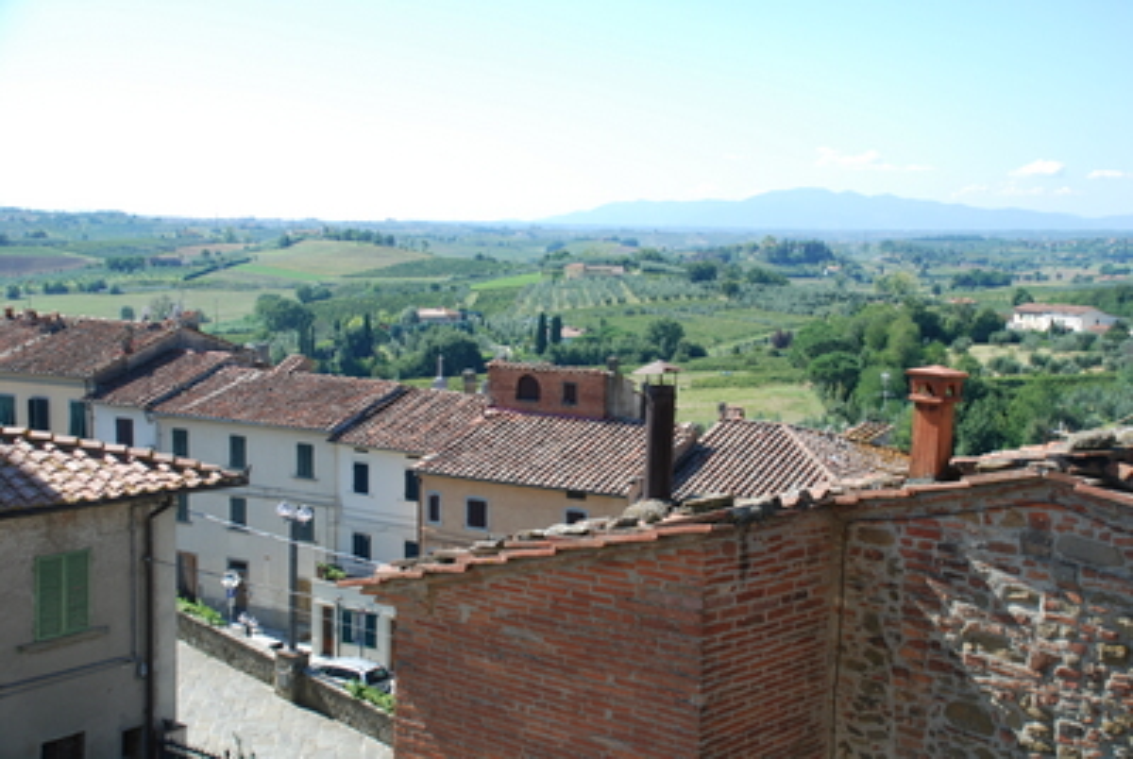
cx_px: 566
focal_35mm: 46
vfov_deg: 29.0
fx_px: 1466
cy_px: 380
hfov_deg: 42.3
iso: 100
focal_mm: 31
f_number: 6.3
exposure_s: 1/160
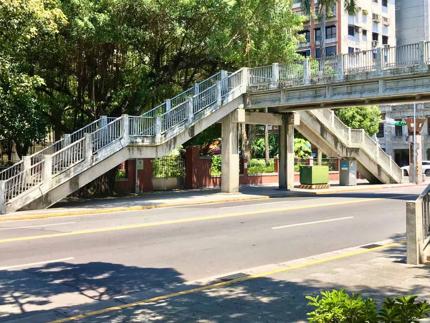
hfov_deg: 40.6
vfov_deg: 31.5
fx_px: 571
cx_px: 296
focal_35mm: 46
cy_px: 133
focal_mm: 3.99
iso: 20
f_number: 1.8
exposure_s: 1/535
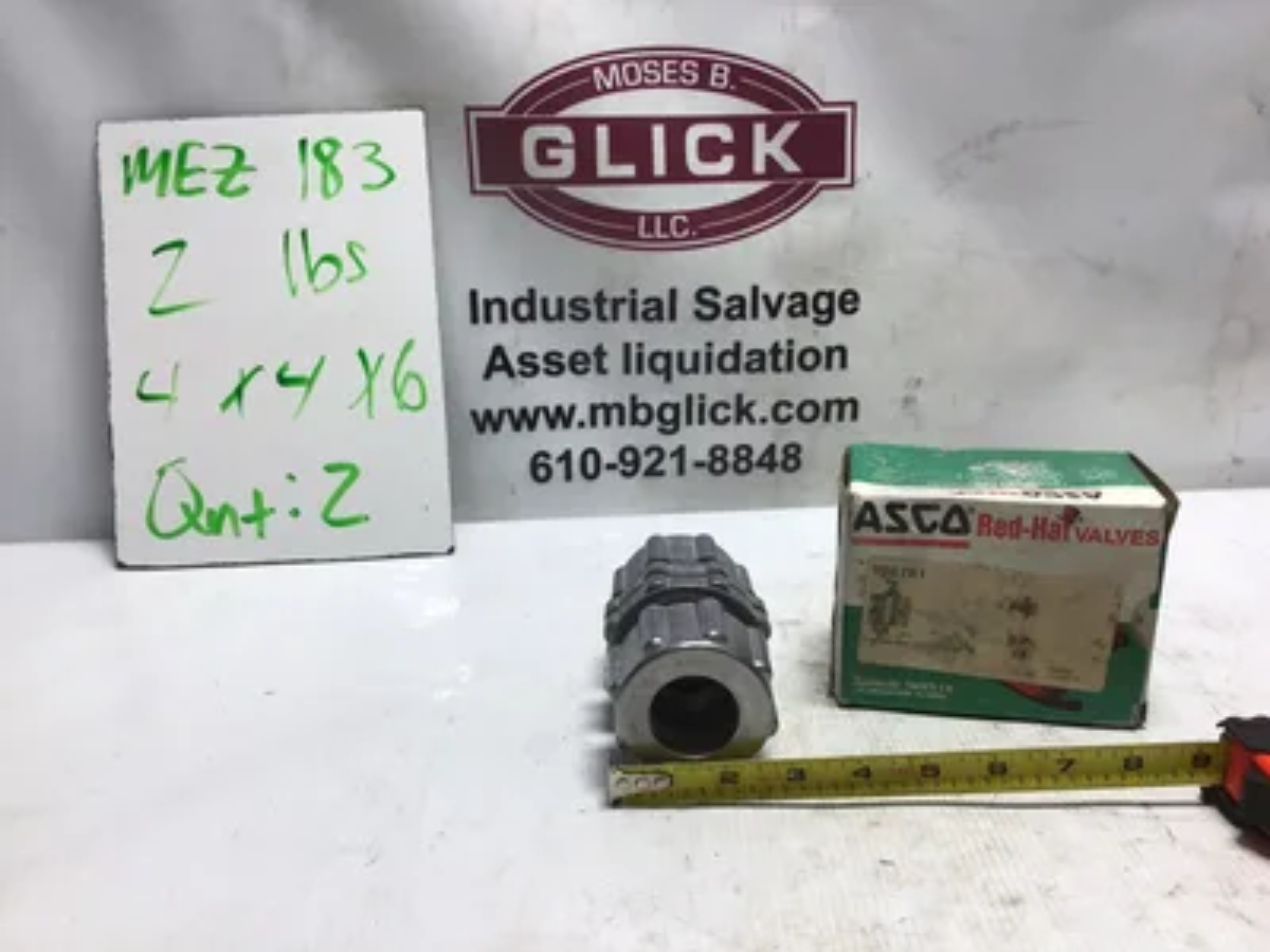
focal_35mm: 31
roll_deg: +1.3
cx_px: 635
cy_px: 476
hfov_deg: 58.4
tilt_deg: -18.4
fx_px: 1137
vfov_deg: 45.4
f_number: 2.4
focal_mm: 3.3
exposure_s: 1/120
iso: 25
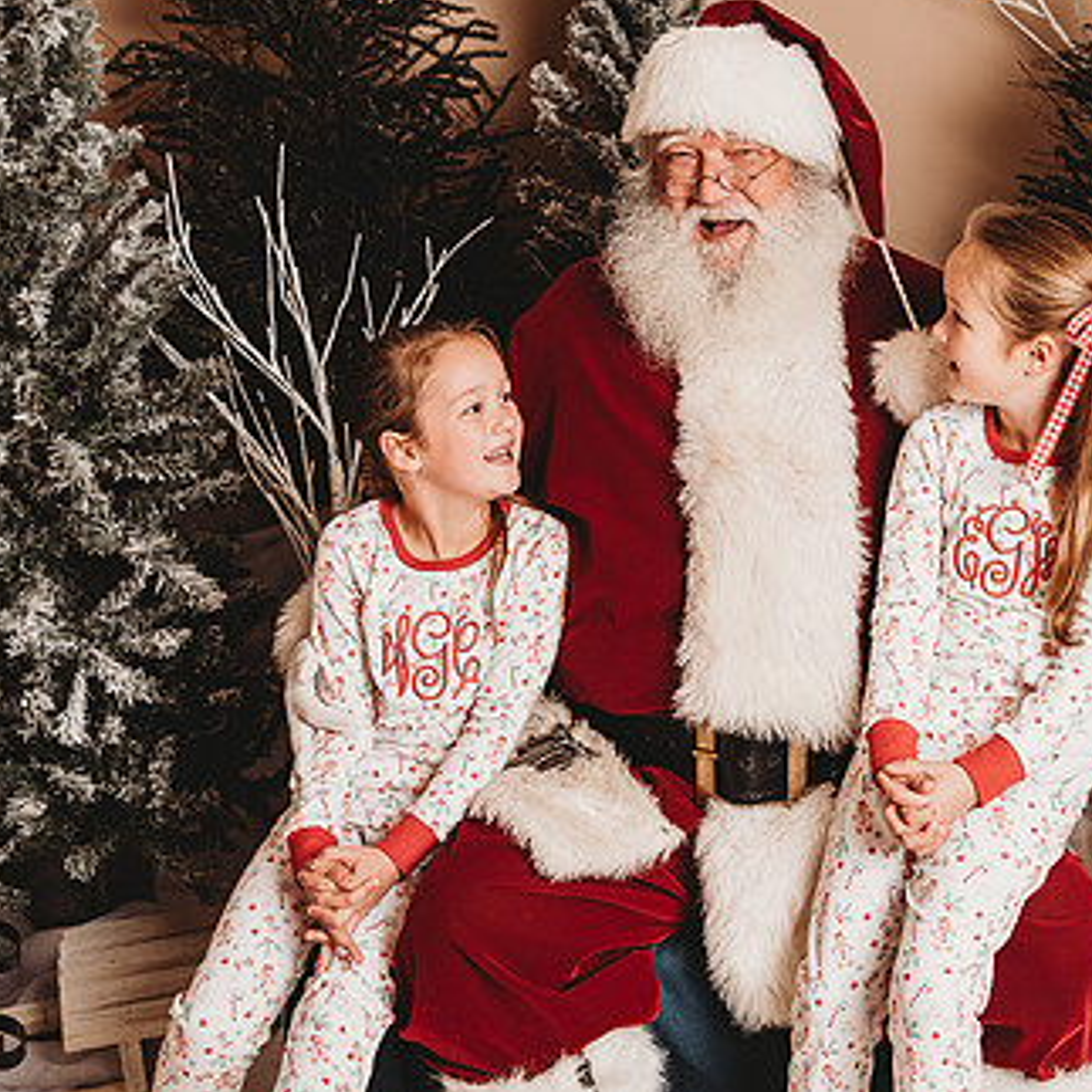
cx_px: 798
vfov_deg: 29.5
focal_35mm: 58
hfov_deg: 29.2
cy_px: 445
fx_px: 2070
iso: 100
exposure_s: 1/160
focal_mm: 38
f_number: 4
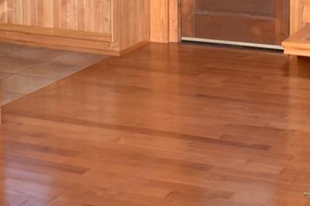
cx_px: 251
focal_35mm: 128
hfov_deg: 15.9
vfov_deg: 10.4
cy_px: -72
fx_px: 1102
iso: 320
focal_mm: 21
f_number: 5.6
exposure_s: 1/160
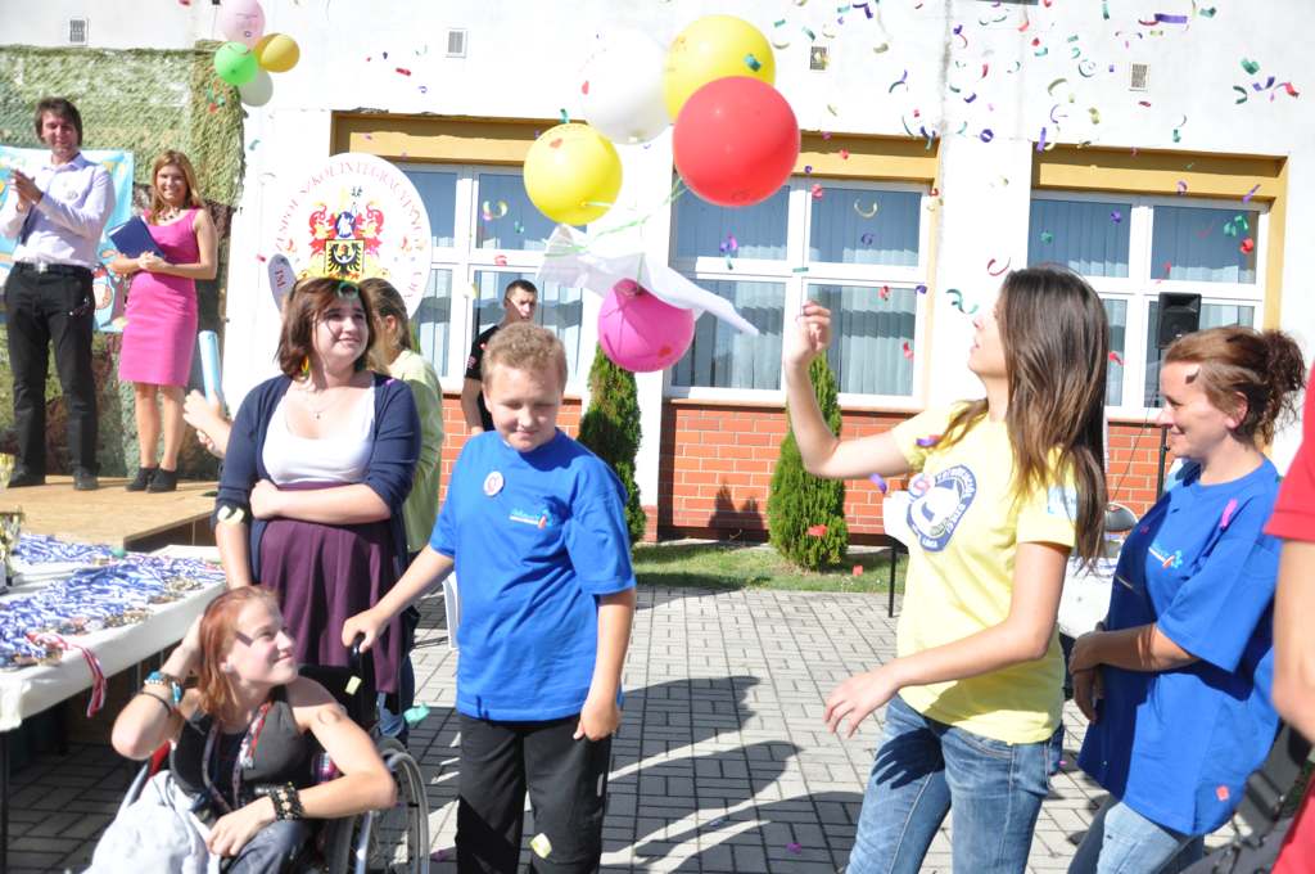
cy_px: 437
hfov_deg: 59.6
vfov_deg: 41.6
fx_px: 1149
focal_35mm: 32
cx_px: 658
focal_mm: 21
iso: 500
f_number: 3.8
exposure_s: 1/3000
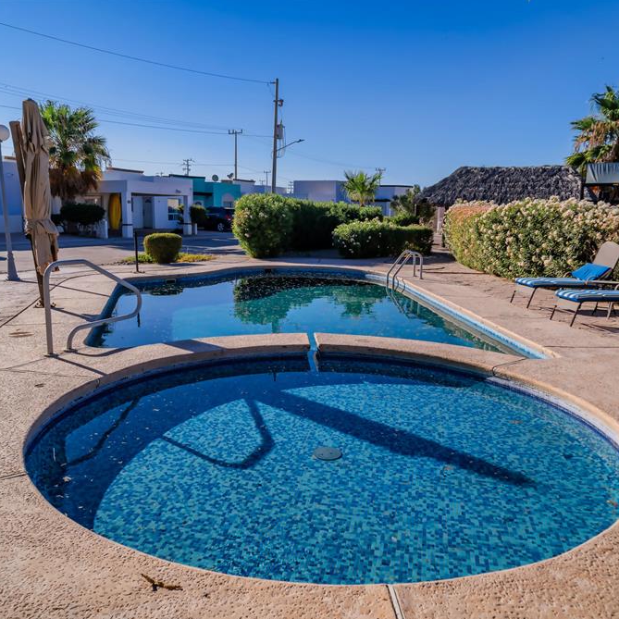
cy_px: 312
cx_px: 316
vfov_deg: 60.9
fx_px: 526
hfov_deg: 60.9
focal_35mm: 26
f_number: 4.5
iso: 100
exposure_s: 1/1500
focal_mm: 20
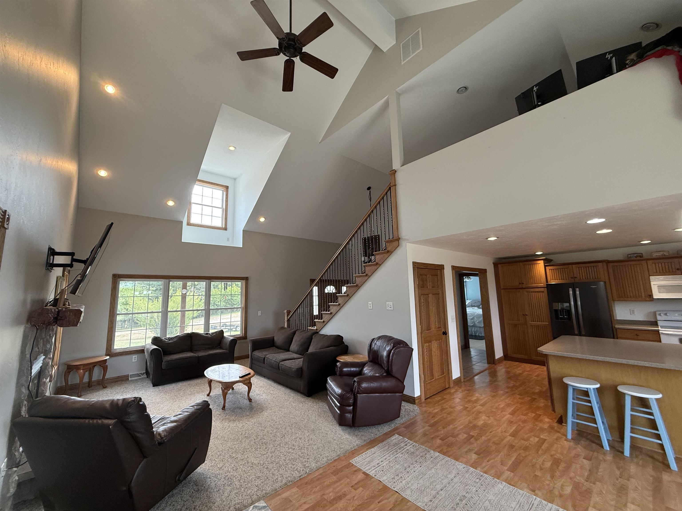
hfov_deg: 102.1
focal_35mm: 14
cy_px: 256
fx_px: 276
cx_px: 341
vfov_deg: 85.7
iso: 200
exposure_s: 1/120
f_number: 2.2
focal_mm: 2.22
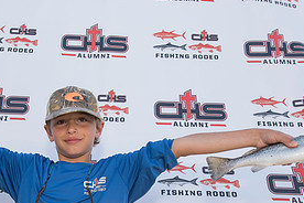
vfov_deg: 30.9
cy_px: 168
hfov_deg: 45.5
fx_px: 355
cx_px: 94
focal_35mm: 42
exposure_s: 1/400
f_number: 4.5
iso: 250
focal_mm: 20
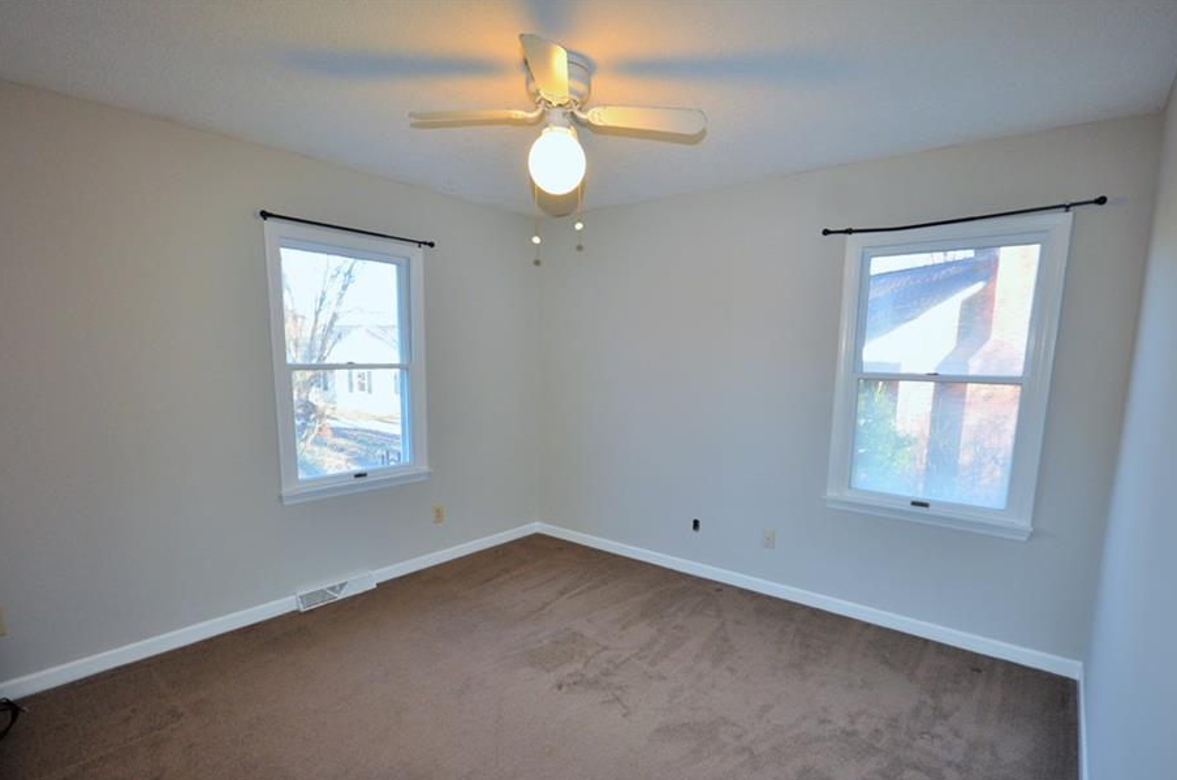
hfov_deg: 93.4
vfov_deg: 69.9
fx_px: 555
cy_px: 438
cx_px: 598
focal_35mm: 17
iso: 640
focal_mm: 10
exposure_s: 1/60
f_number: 4
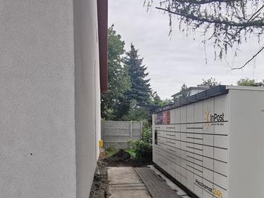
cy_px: 139
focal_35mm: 31
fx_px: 237
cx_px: 166
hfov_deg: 57.6
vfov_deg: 44.5
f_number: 2.2
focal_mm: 2.35
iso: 50
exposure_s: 1/119
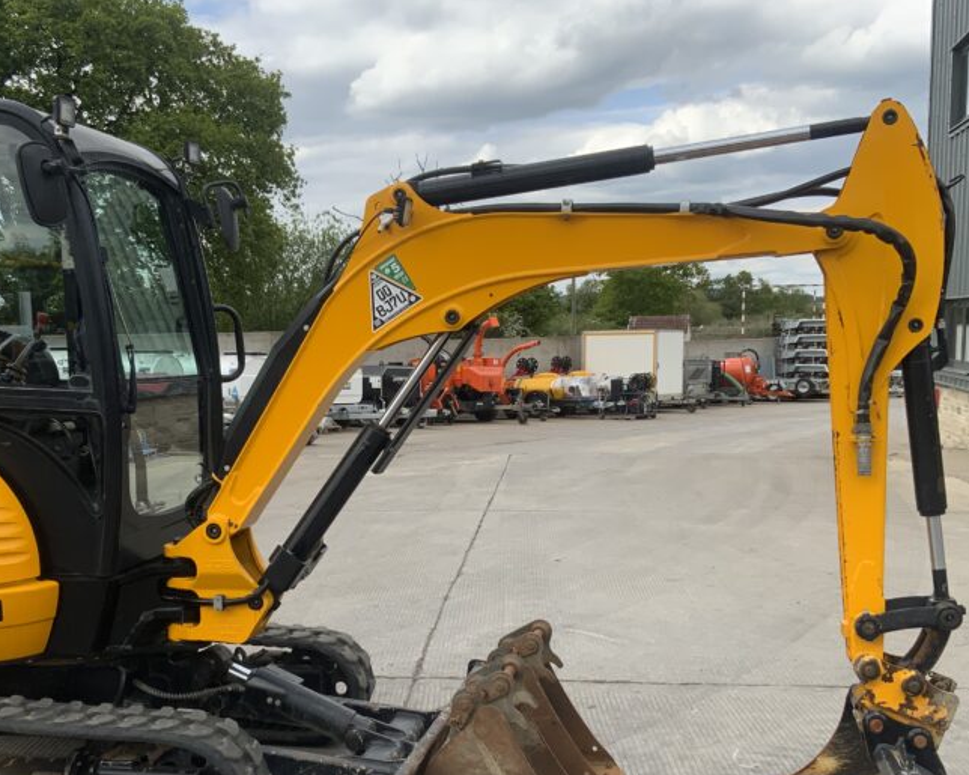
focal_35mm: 45
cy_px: 503
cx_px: 402
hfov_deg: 41.0
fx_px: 1290
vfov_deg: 33.2
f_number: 1.8
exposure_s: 1/869
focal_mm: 3
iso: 16
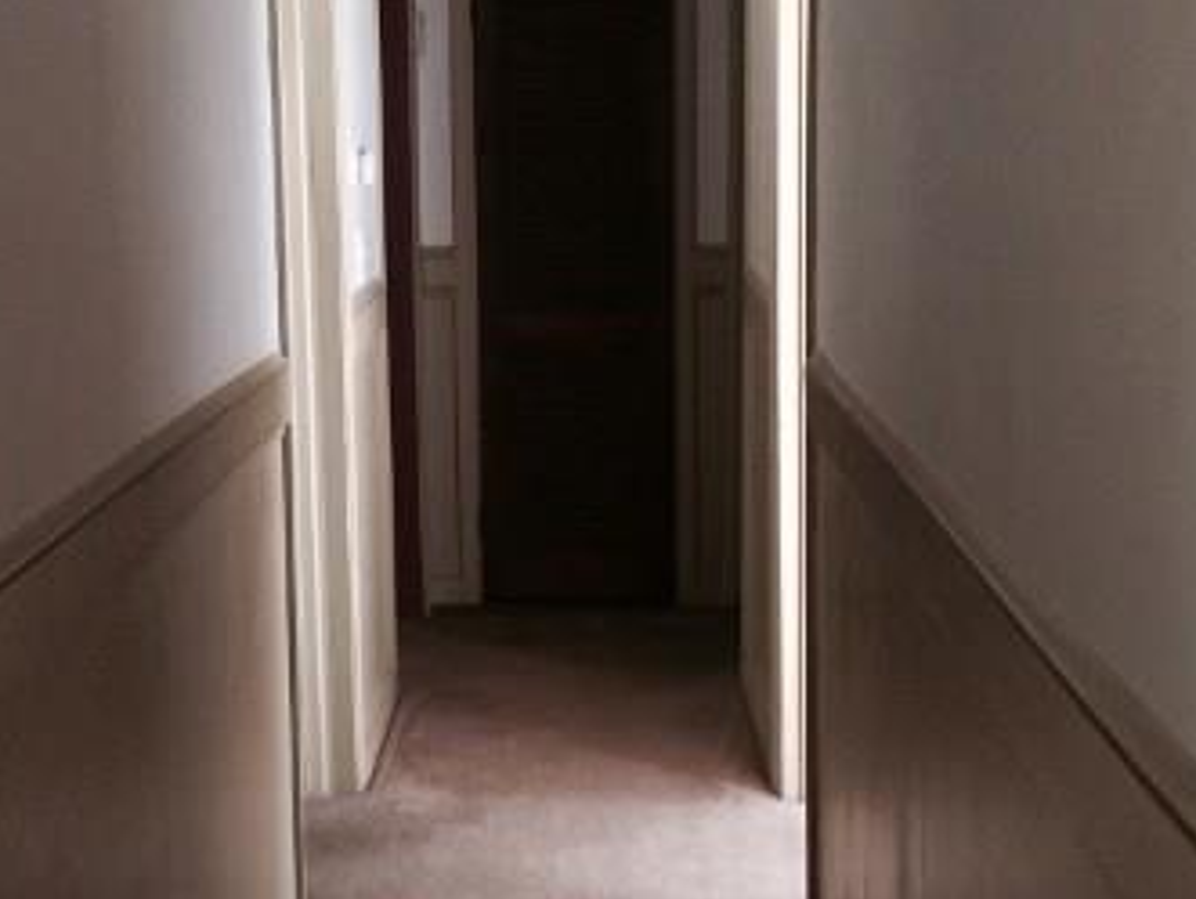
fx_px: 1937
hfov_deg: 34.2
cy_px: 386
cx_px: 488
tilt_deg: -7.7
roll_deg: -1.3
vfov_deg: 26.1
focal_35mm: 56
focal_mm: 4.15
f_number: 2.2
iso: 250
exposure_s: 1/30
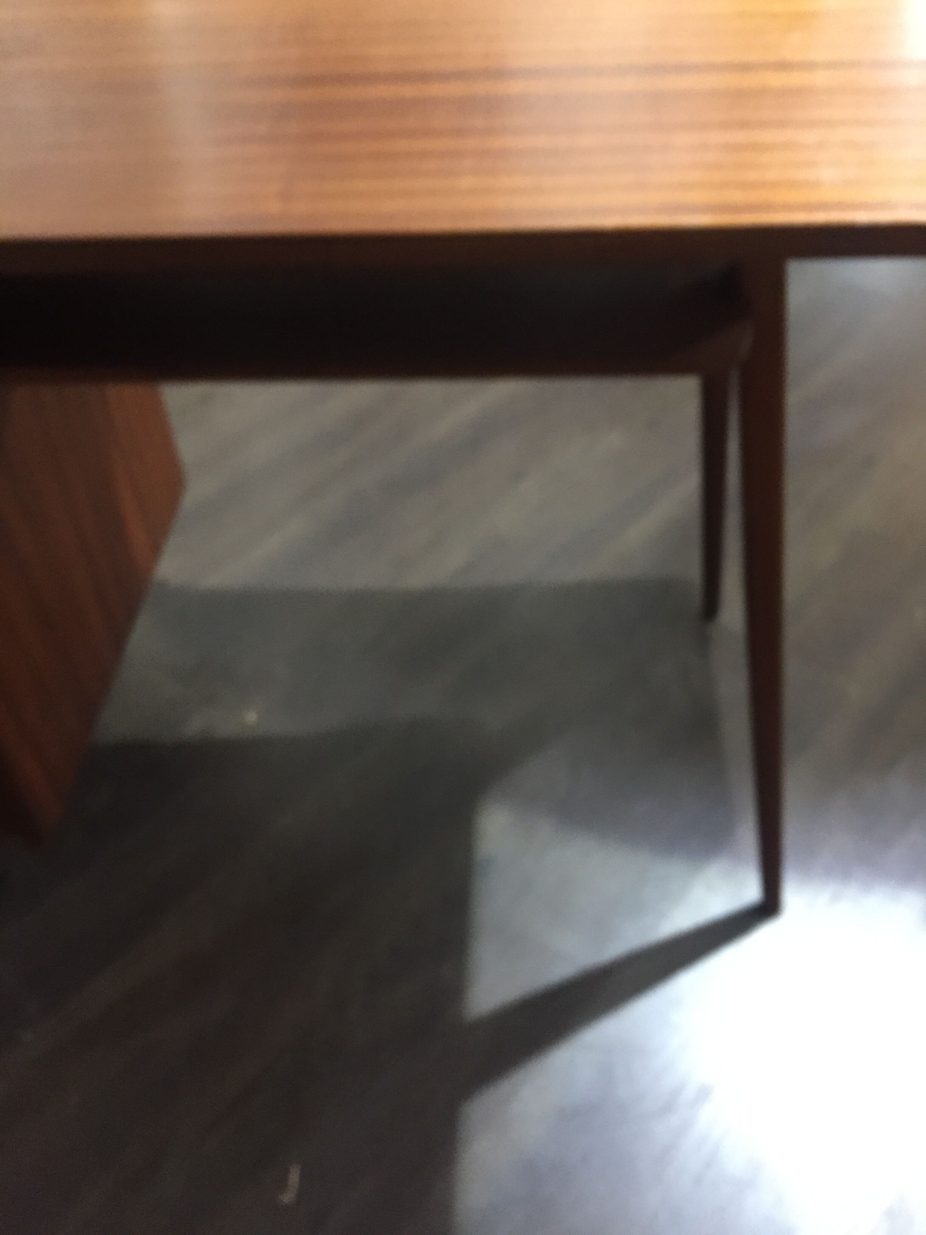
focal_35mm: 29
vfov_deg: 61.7
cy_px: 618
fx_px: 1034
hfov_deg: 48.2
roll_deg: +2.9
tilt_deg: -44.9
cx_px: 463
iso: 250
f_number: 2.2
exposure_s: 1/20
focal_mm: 4.15
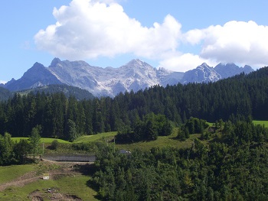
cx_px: 134
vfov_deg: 17.0
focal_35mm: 87
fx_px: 674
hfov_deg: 22.5
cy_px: 100
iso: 80
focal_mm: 14.3
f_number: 4.3
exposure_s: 1/500
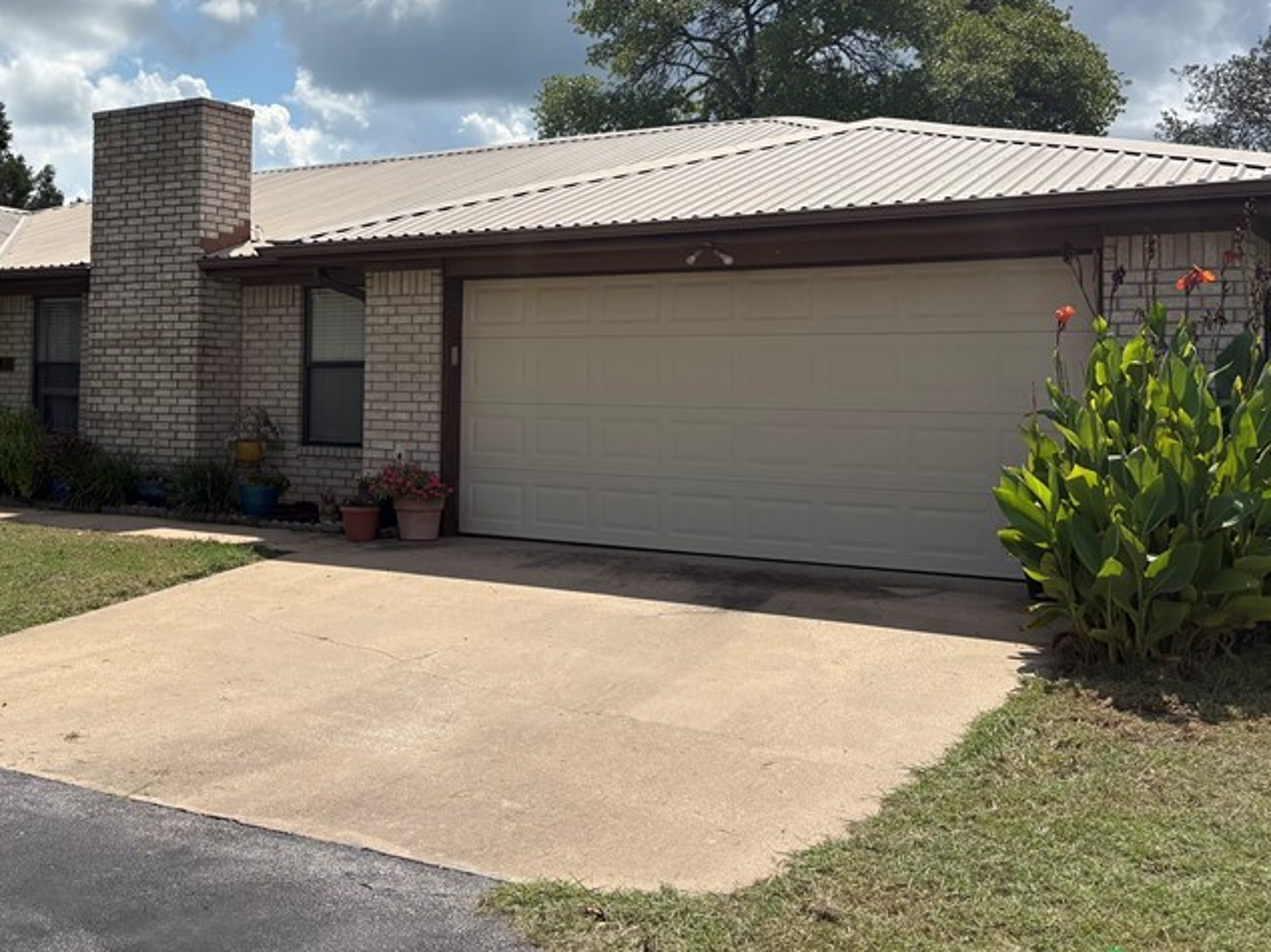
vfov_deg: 33.8
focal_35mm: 42
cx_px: 359
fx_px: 1542
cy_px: 279
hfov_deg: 43.7
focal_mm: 5.96
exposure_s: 1/8850
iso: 50
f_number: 1.6
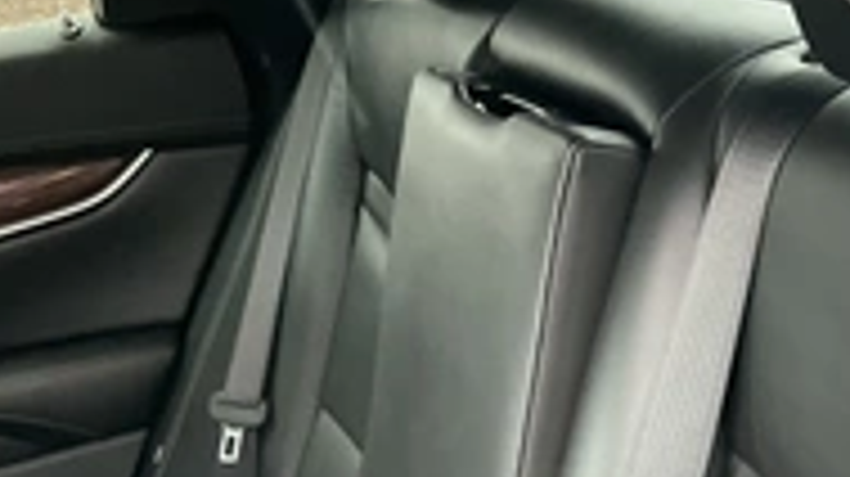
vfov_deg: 17.2
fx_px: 1509
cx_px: 553
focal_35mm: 67
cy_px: 567
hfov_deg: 31.3
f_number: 1.8
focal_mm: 3
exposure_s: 1/60
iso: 250
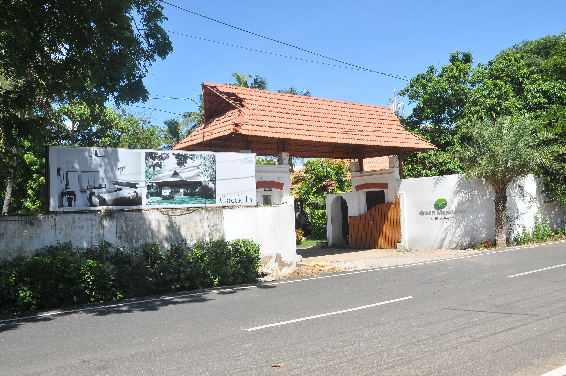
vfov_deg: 39.9
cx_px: 283
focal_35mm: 33
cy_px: 188
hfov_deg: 57.3
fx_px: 518
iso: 200
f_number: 11
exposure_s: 1/180
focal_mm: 22
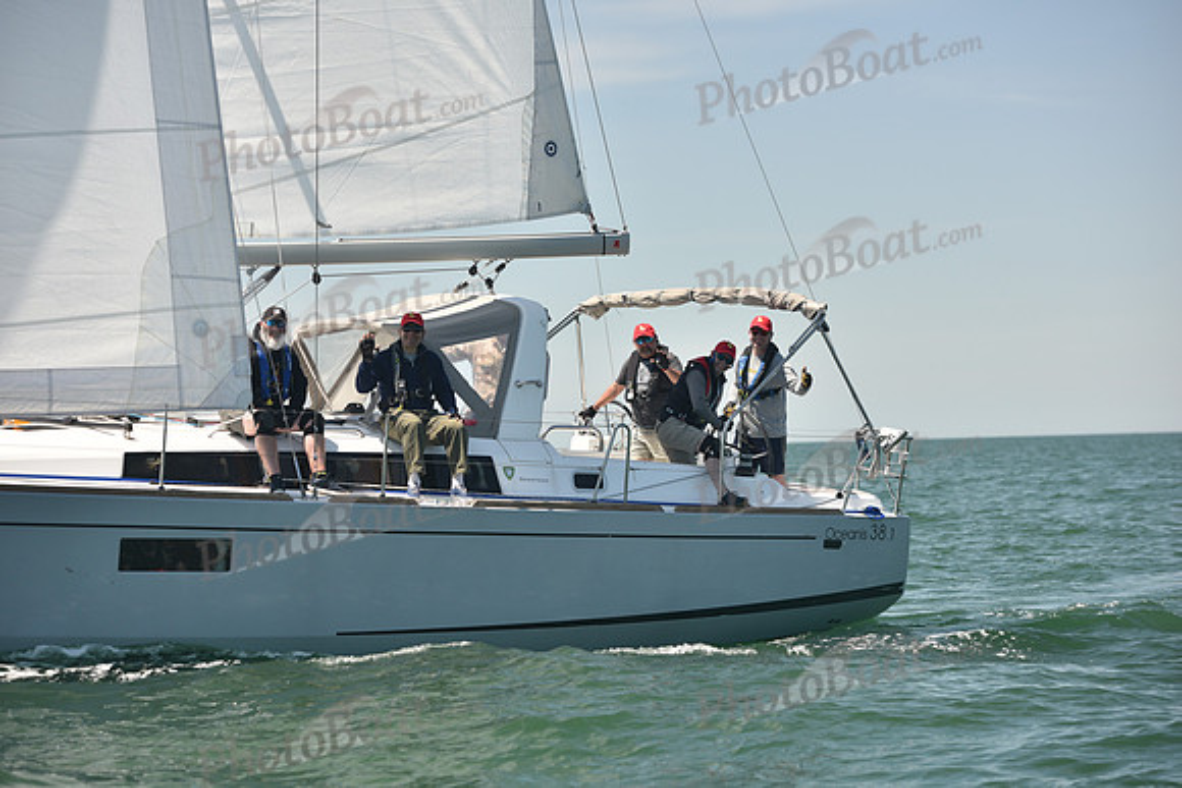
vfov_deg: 11.4
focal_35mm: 120
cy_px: 394
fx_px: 3941
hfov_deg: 17.1
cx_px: 591
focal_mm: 120
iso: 250
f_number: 4.5
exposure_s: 1/800
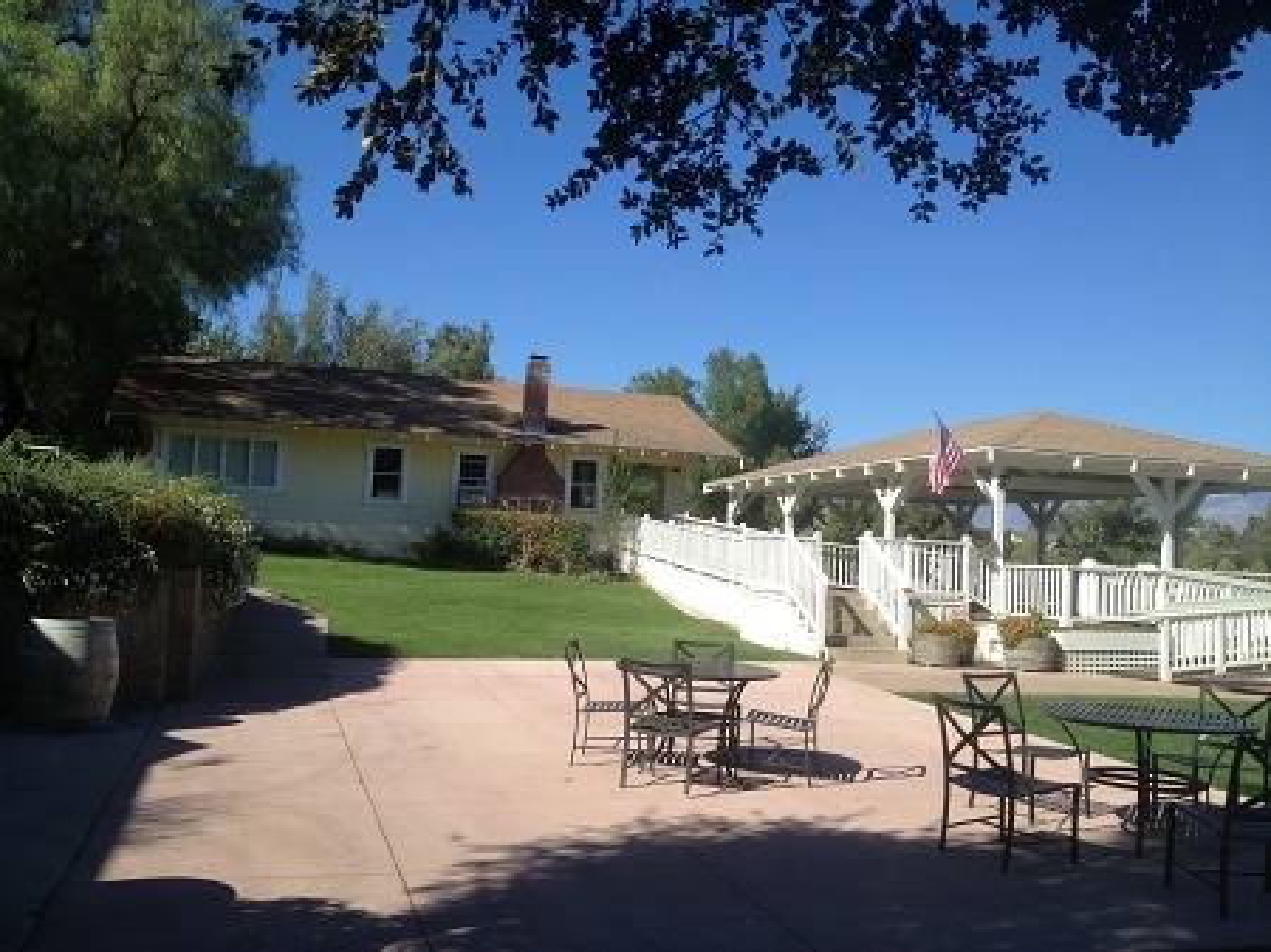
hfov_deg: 52.7
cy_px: 476
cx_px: 636
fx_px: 1284
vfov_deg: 40.7
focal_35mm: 35
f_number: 2.4
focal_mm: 4.28
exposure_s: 1/1493
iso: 50
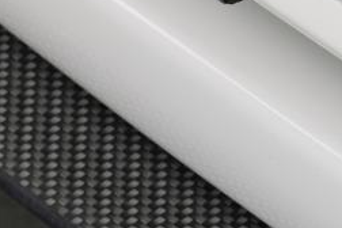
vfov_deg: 1.7
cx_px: 432
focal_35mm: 814
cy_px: 358
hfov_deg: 2.5
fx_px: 7732
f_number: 13
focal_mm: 200
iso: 100
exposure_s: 1/200
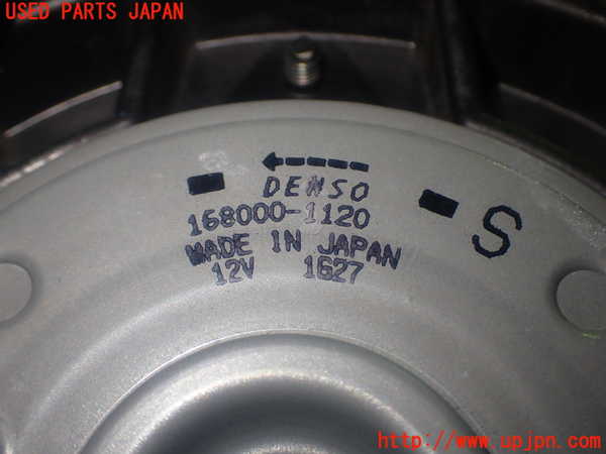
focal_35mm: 41
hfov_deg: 45.8
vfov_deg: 35.1
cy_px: 227
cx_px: 303
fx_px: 718
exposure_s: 1/60
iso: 200
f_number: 2.8
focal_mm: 7.31
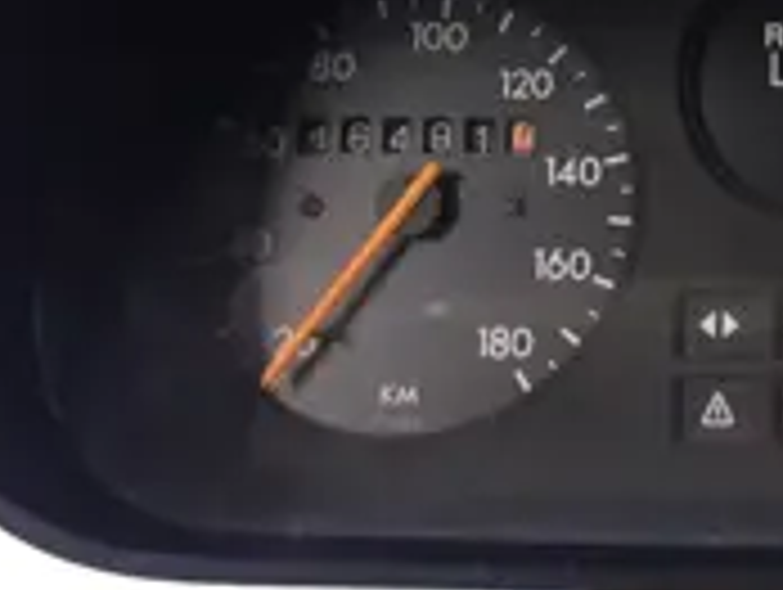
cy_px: -72
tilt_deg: -40.8
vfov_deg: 17.8
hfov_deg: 23.1
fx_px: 1812
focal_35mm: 80
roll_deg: -2.4
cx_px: 837
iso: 500
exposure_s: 1/17
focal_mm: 4.15
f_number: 2.2
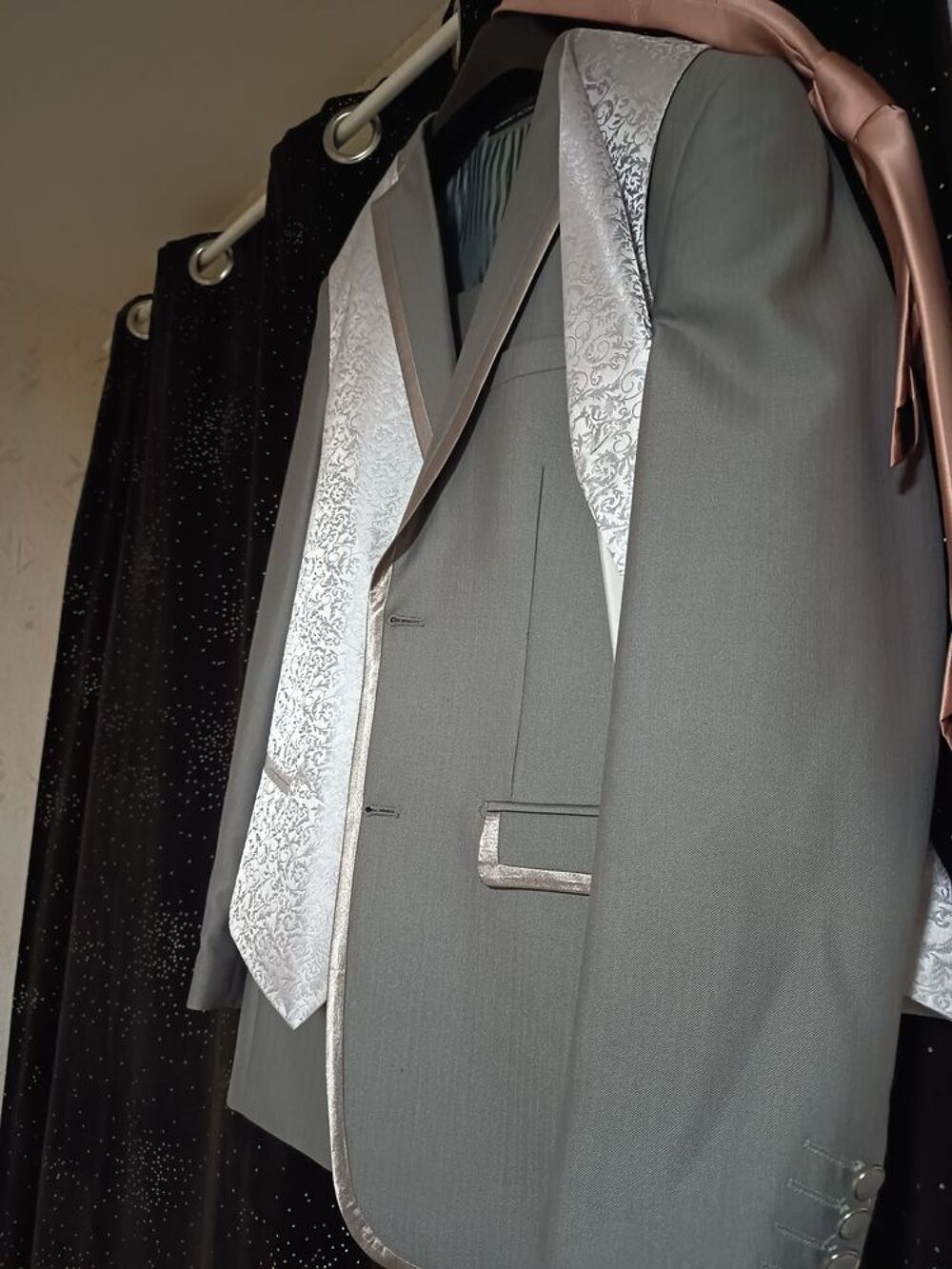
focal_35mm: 24
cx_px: 476
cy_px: 634
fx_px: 880
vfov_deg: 71.6
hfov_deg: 56.8
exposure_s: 1/14.3
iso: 3784
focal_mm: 5.24
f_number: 1.7
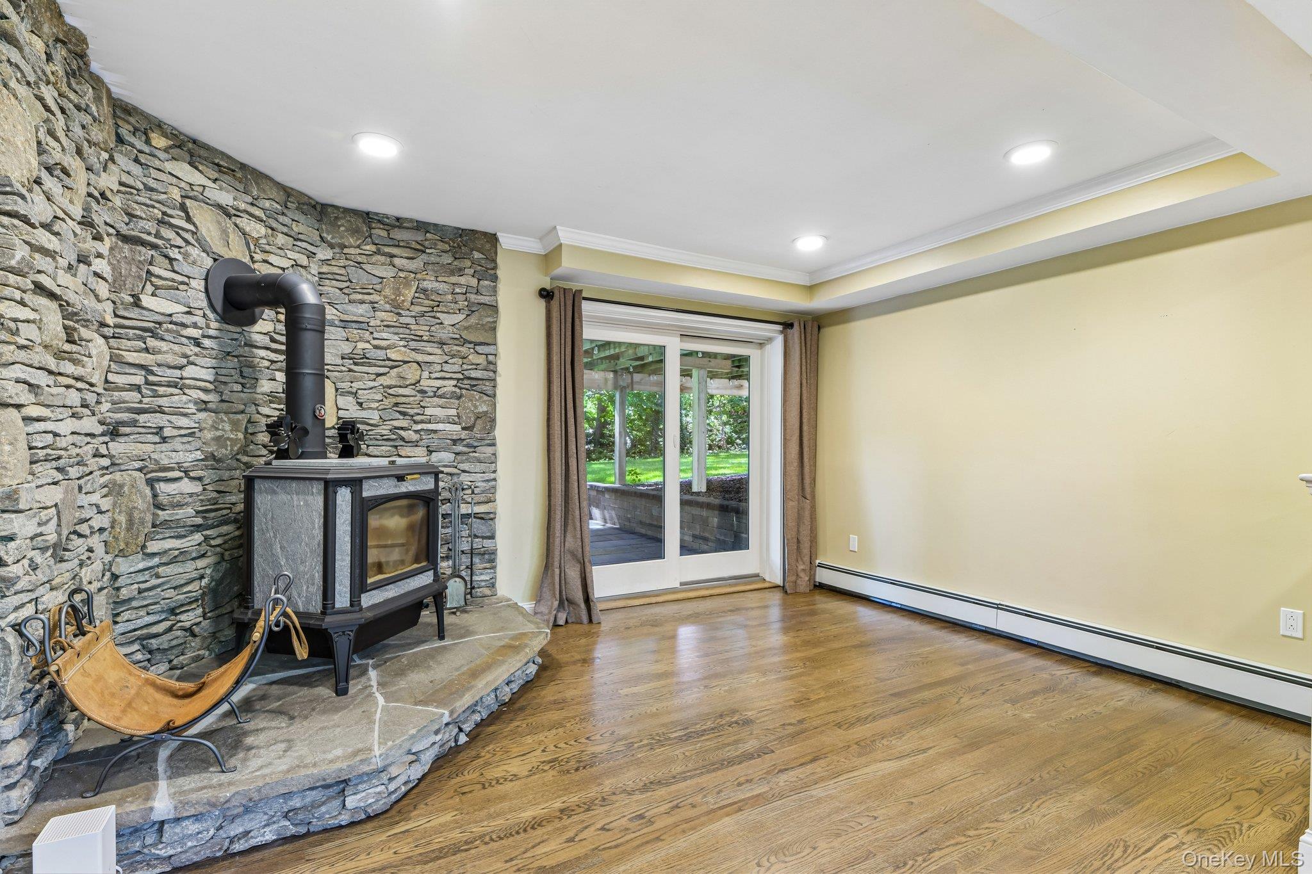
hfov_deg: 93.3
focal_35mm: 17
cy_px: 437
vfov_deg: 70.4
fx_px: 619
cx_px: 656
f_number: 9
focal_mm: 17
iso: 200
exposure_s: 1/1.25
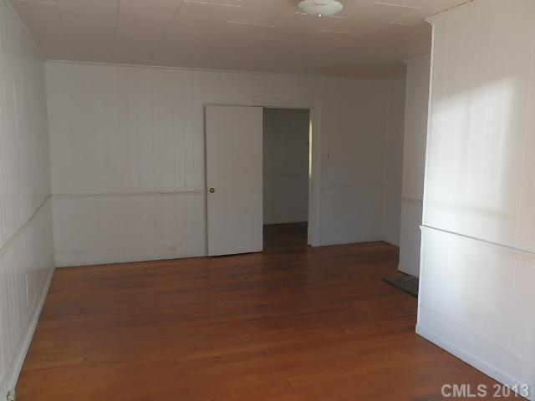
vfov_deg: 49.7
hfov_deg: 63.4
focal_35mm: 28
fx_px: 433
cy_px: 200
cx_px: 268
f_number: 3.1
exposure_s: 1/40
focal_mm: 5
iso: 64
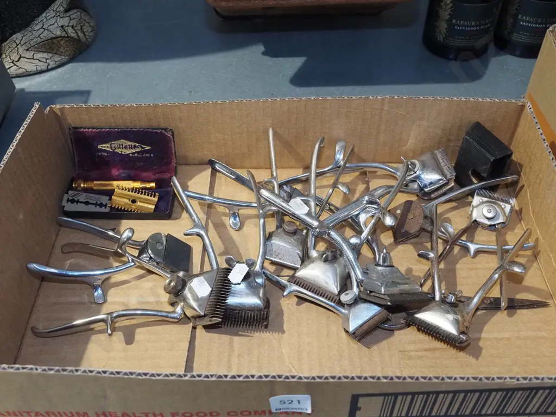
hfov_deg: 51.4
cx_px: 278
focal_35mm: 36
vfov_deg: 39.7
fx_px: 578
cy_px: 208
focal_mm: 18
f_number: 5.6
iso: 2000
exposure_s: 1/60
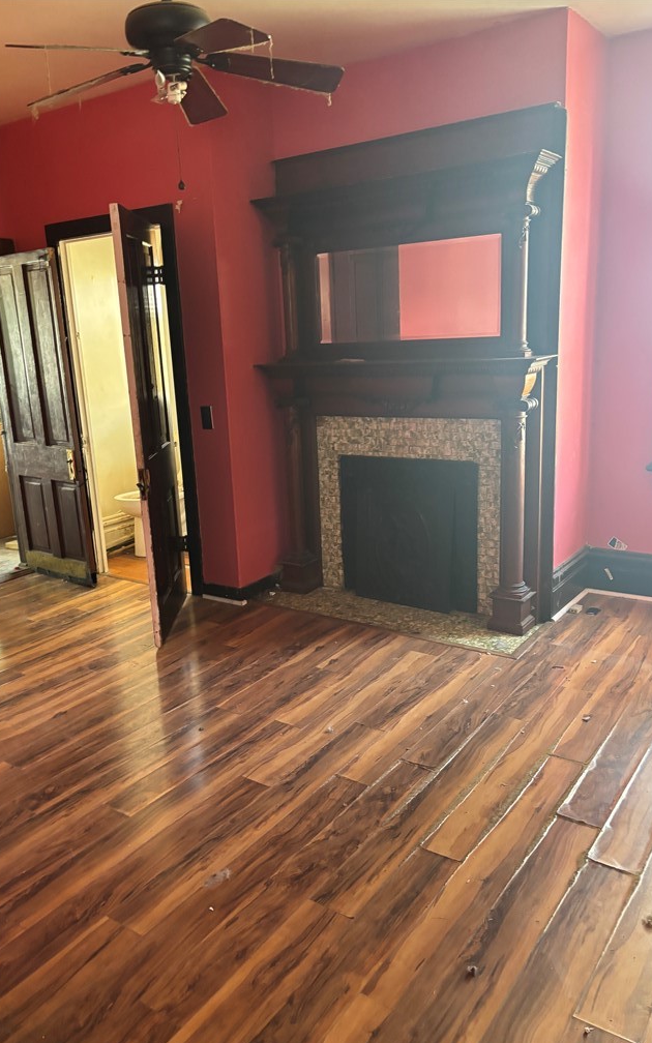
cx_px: 299
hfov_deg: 44.5
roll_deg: +2.0
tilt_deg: -13.5
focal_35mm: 28
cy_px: 528
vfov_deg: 66.5
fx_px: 796
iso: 400
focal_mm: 5.96
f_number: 1.6
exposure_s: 1/60
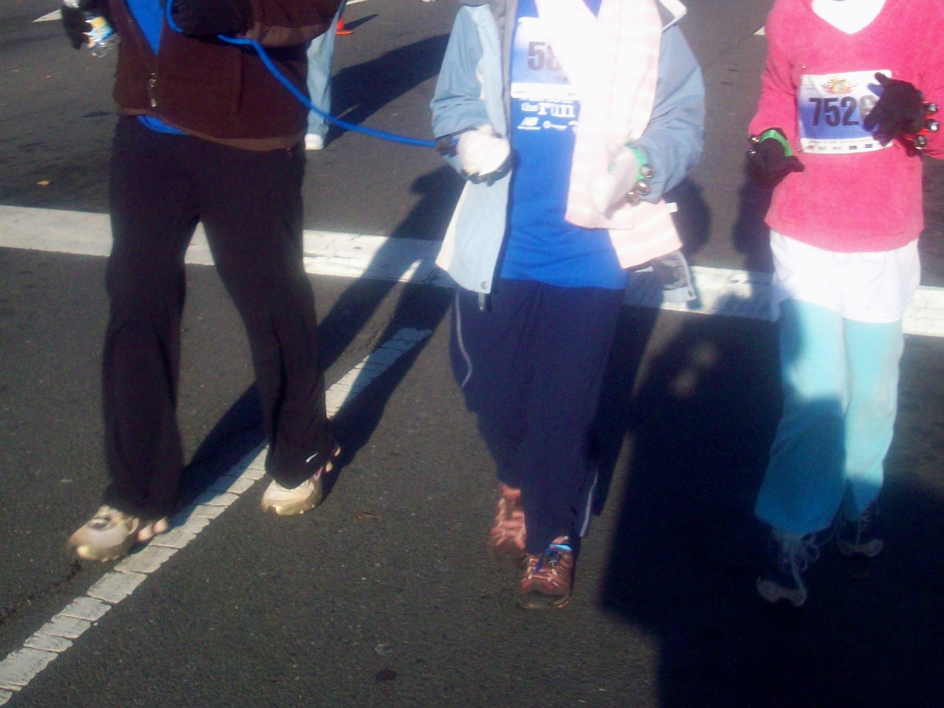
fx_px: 1800
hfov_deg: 29.4
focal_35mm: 66
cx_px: 492
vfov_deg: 22.0
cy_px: 147
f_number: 5.6
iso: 80
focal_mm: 6.2
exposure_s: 1/299
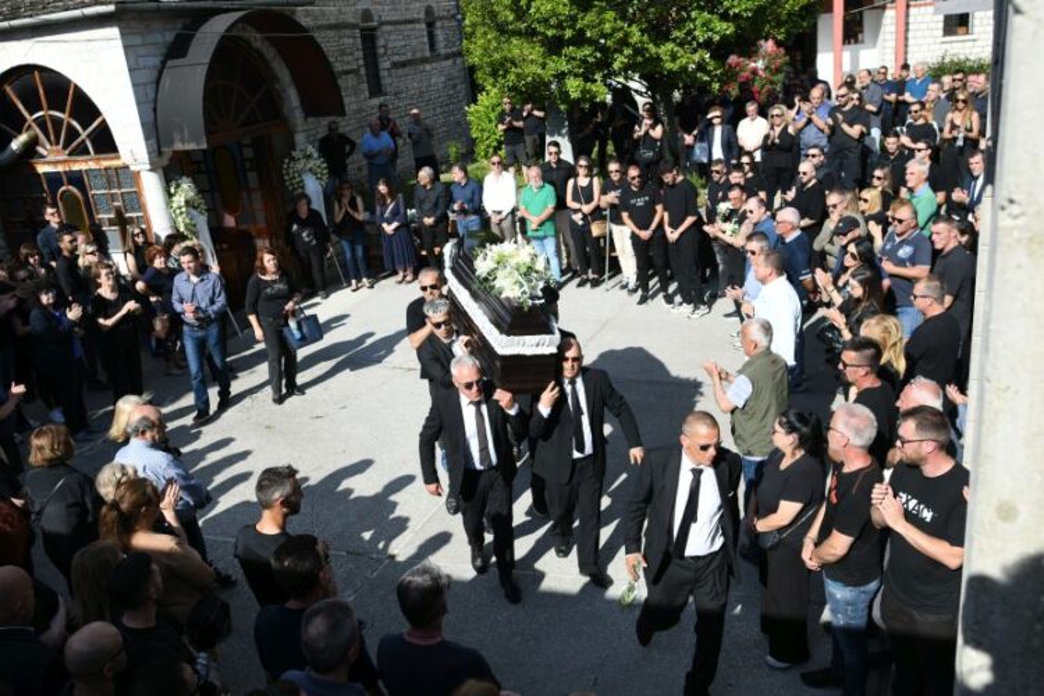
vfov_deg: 43.6
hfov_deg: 61.9
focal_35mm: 30
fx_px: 870
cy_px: 348
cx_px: 522
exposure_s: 1/1250
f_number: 2.8
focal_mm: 20
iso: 100
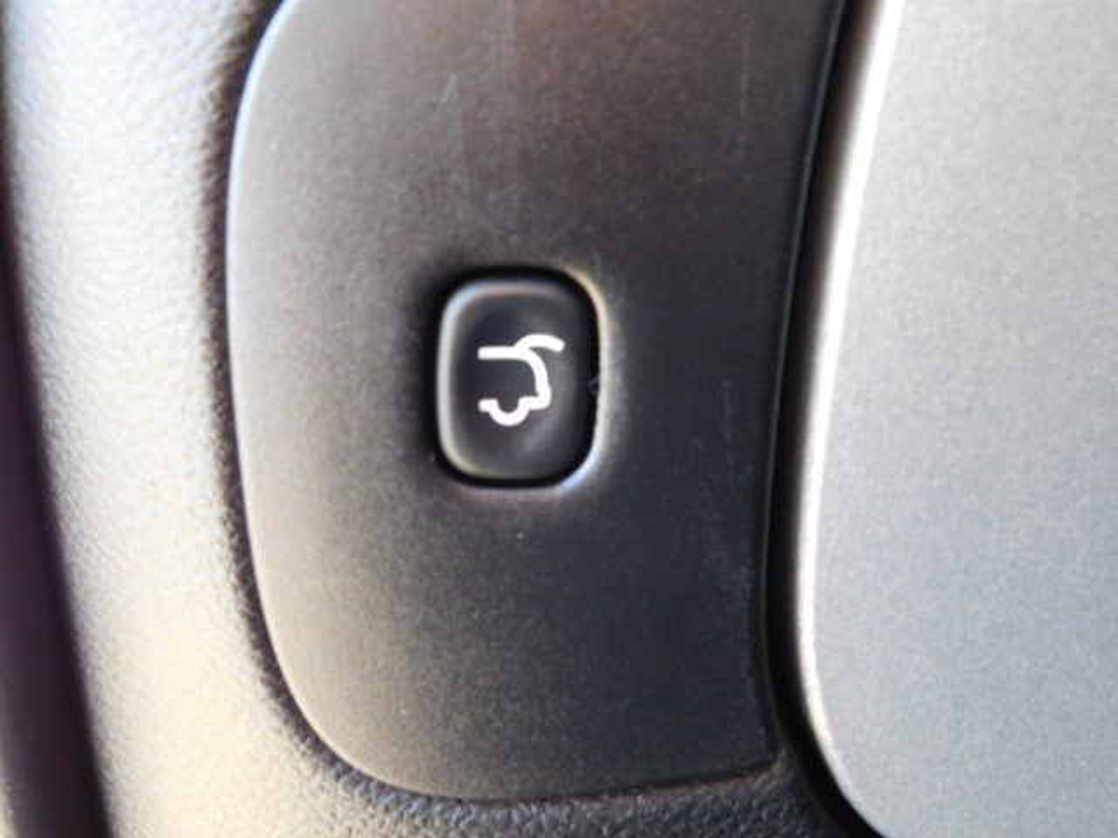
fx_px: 1163
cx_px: 559
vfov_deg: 39.7
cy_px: 419
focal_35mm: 36
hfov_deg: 51.4
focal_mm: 6.3
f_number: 3.5
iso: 400
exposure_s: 1/25
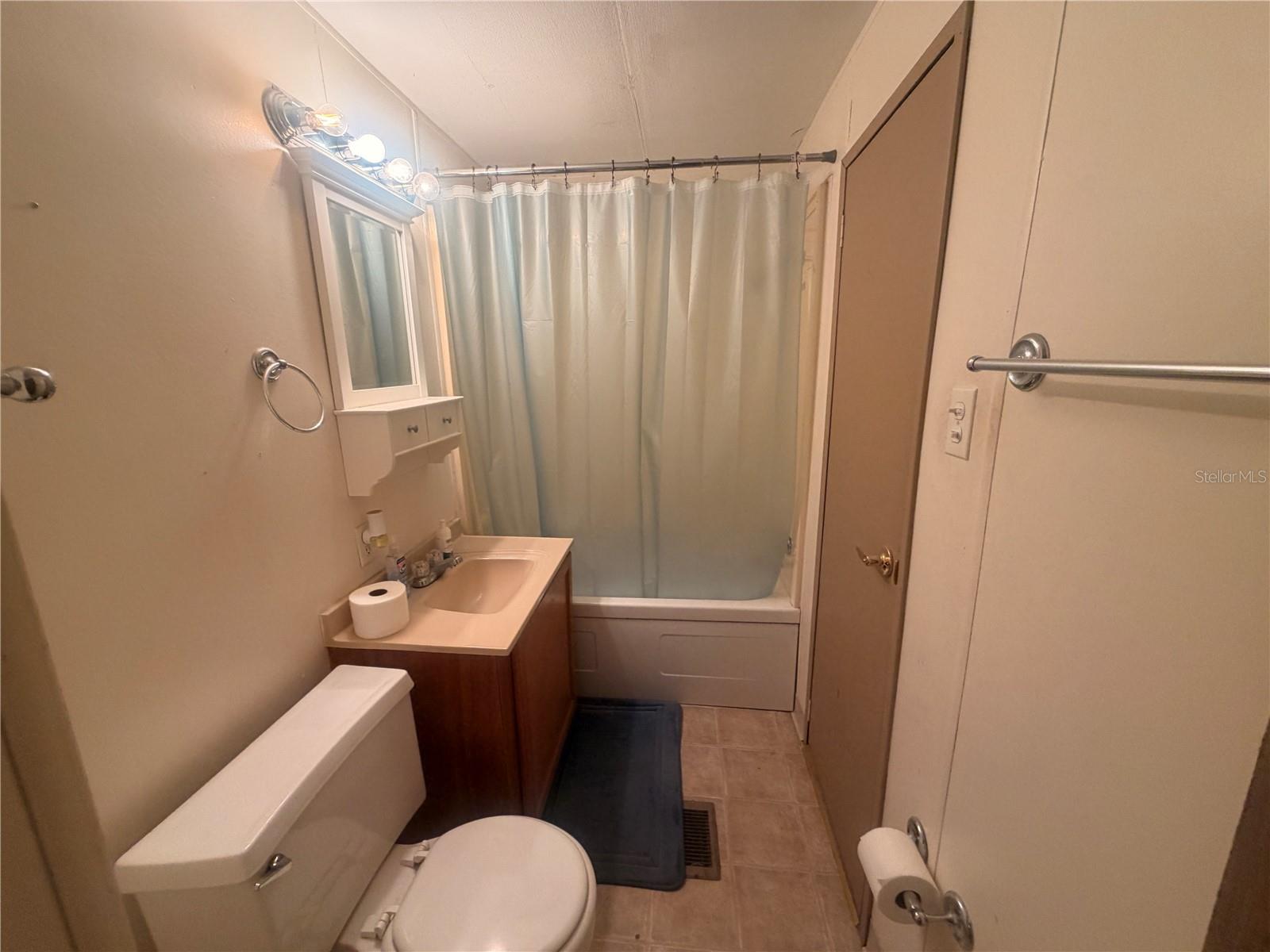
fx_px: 514
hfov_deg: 102.1
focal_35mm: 14
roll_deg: +1.0
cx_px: 635
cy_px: 476
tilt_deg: -12.8
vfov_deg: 85.7
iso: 250
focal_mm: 2.22
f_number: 2.2
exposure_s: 1/120
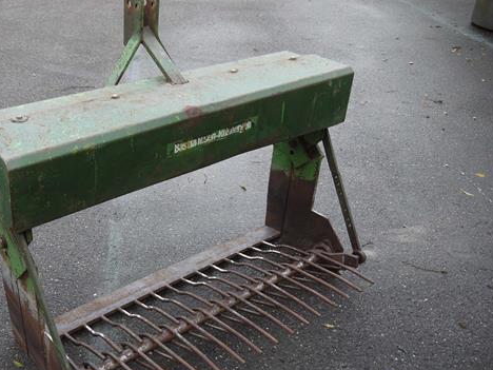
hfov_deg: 45.3
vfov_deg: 35.0
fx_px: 584
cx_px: 179
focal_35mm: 41
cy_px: 228
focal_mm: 15
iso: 200
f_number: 3.5
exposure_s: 1/60
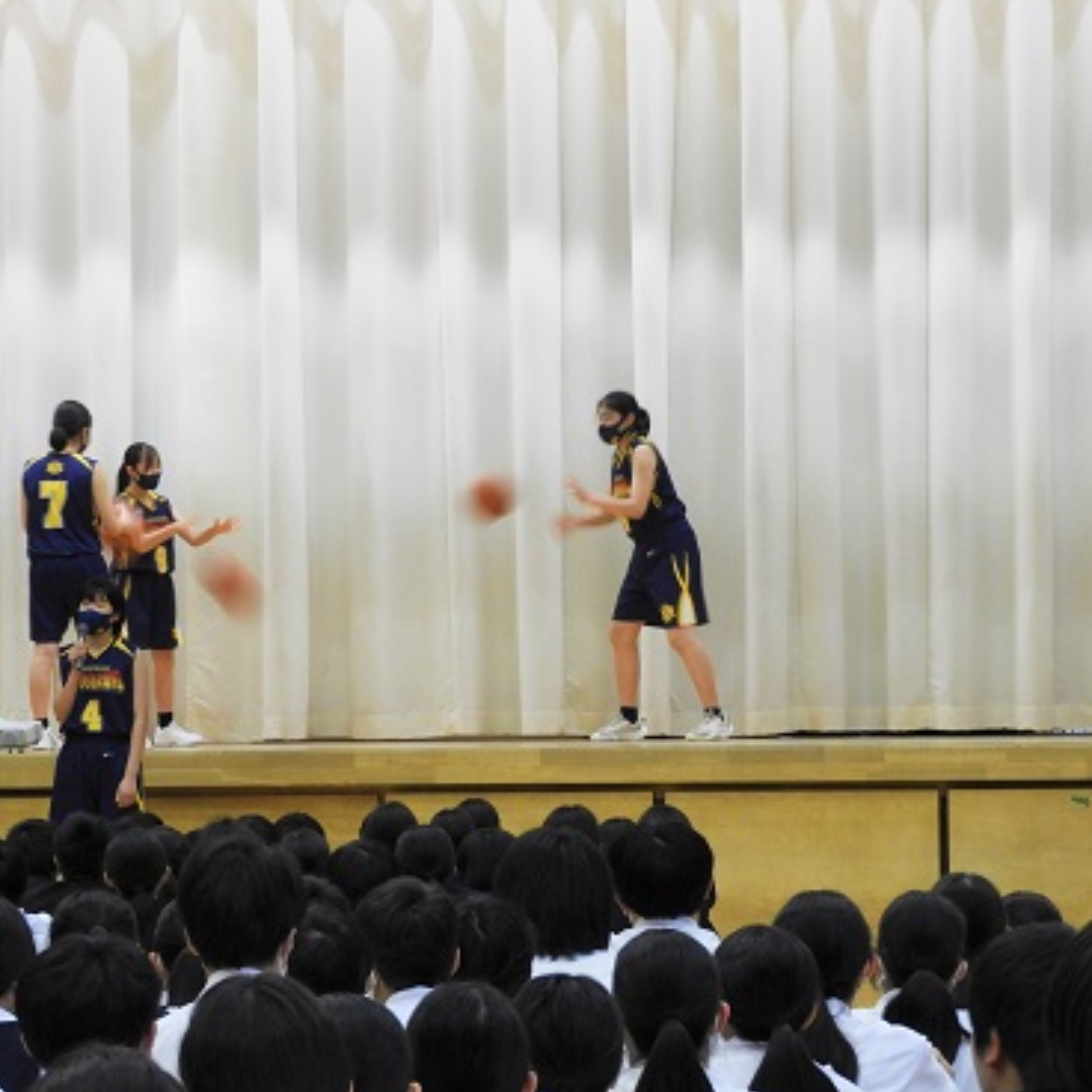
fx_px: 6424
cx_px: 398
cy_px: 545
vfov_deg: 9.7
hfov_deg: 9.7
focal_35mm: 180
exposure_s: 1/15
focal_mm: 26.9
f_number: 5.2
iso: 450
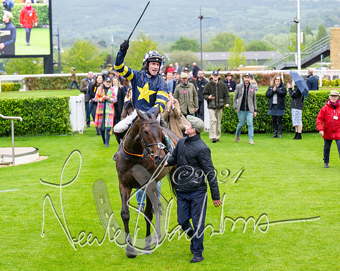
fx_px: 1110
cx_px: 167
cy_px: 136
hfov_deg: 17.4
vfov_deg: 14.0
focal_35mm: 110
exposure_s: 1/800
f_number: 4
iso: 1000
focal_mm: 98
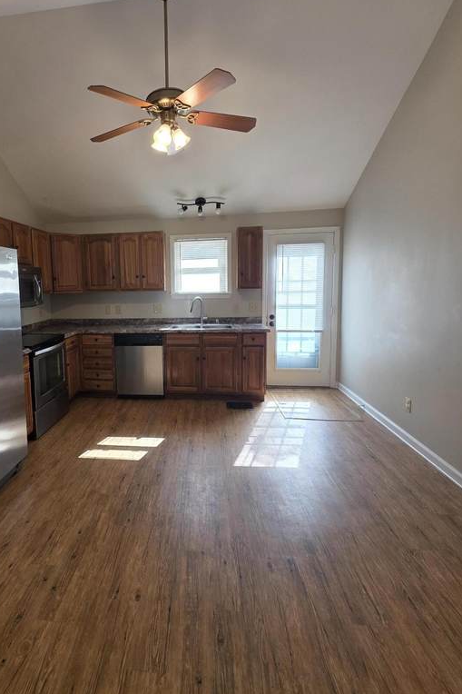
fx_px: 327
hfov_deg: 68.5
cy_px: 324
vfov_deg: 93.2
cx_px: 155
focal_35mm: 17
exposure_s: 1/120
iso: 80
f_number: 1.9
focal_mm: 2.2
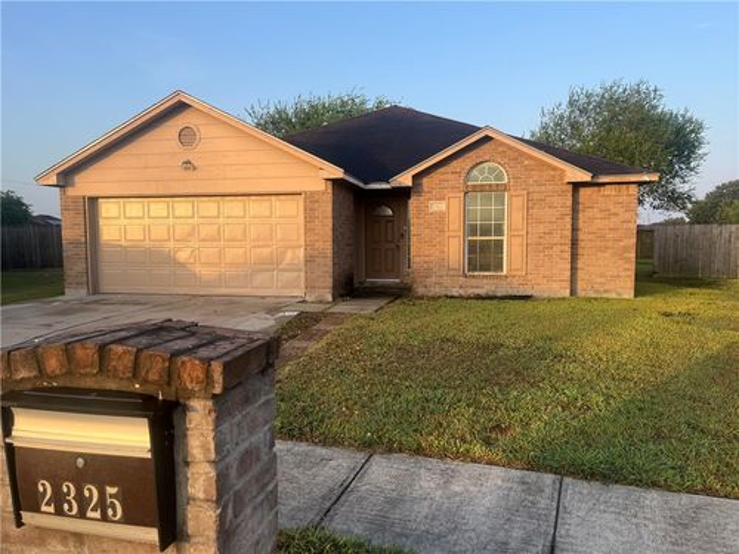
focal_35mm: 26
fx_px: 555
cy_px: 277
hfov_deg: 67.3
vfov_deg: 53.1
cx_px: 370
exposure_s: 1/761
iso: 50
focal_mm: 5.1
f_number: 1.6
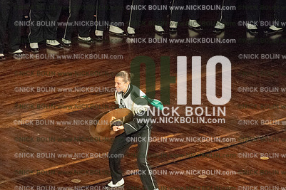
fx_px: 2295
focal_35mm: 289
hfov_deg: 7.1
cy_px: 90
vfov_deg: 4.8
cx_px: 180
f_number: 5.6
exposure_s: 1/500
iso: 8000
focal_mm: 200
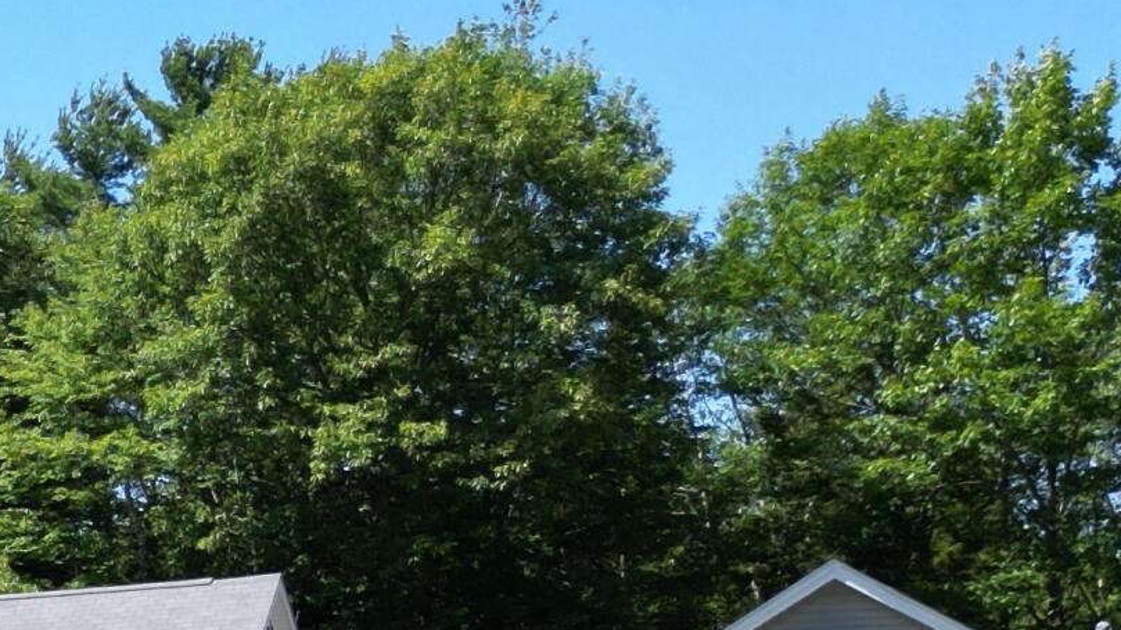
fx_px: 2883
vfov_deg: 12.0
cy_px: 885
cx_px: -769
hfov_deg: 18.3
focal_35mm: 97
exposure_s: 1/1600
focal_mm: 6.72
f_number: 1.7
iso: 100
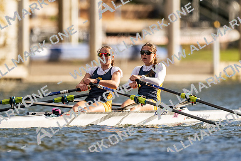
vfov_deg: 1.5
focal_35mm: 900
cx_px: 120
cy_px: 80
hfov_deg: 2.3
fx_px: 6029
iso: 180
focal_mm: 600
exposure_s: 1/2500
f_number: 4
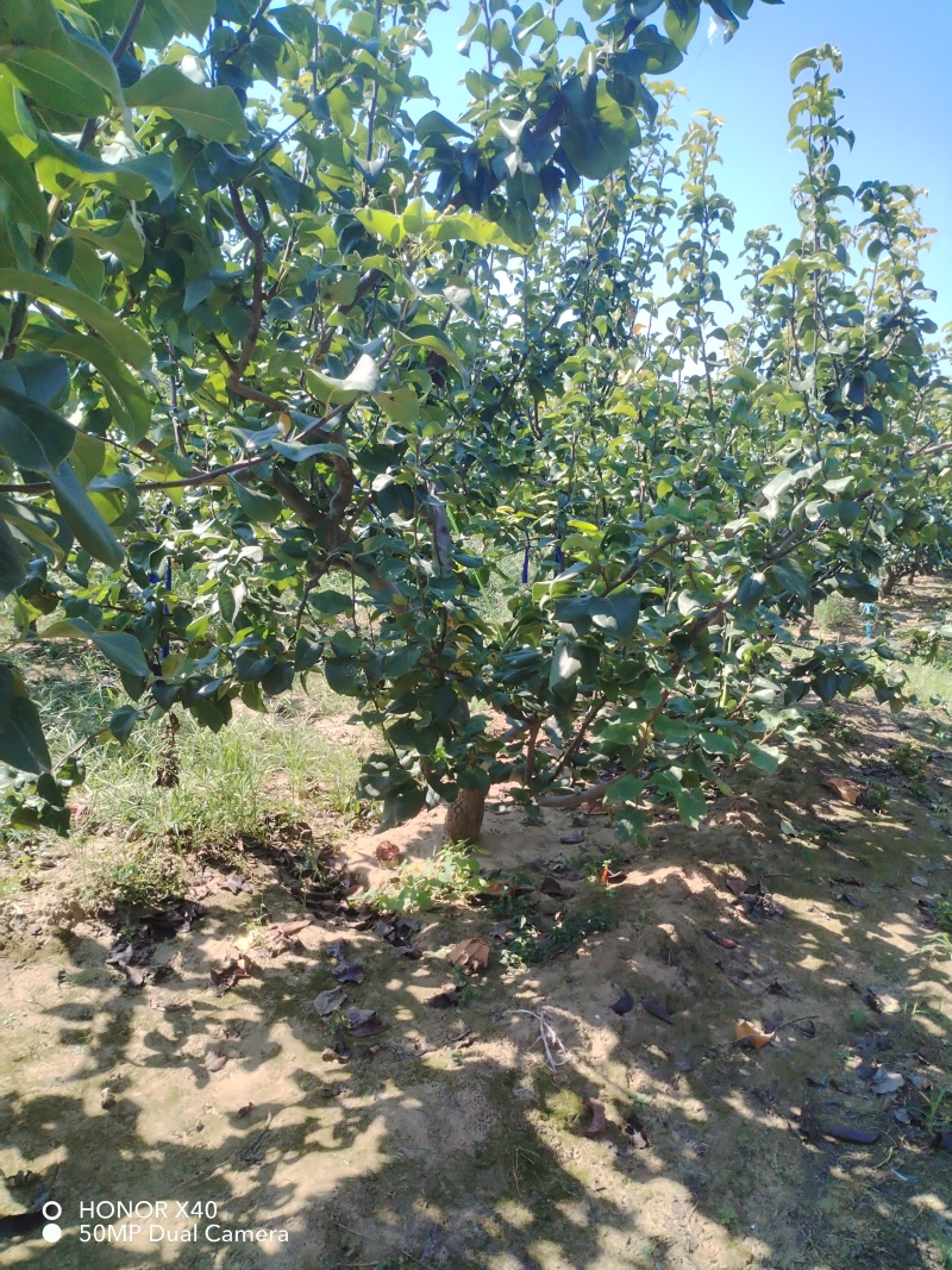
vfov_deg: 67.3
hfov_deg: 53.1
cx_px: 476
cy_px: 635
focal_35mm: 26
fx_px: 954
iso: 100
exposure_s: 1/630
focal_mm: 4.25
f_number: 1.8
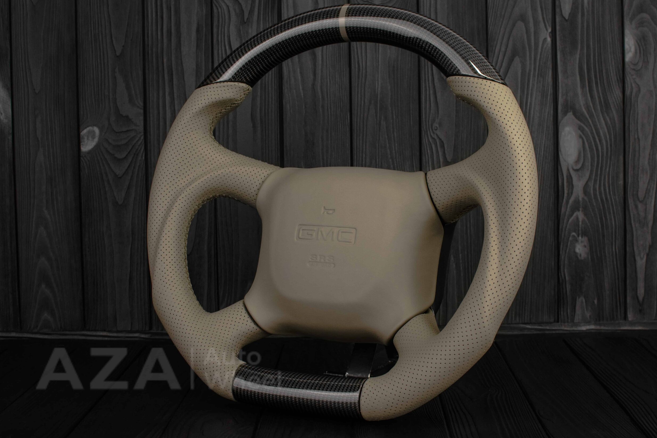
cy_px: 218
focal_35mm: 55
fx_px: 995
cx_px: 337
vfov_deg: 24.8
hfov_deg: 36.5
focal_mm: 35
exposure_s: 1/125
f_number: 6.3
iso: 500
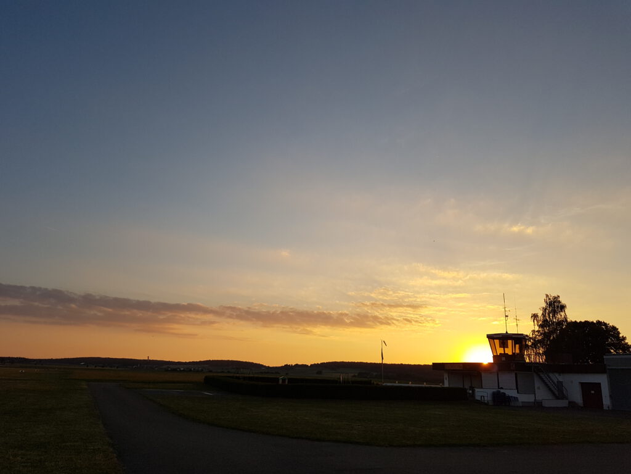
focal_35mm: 26
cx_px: 316
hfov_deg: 67.3
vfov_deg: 53.1
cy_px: 237
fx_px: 474
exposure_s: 1/1268
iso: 40
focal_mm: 4.2
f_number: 1.7
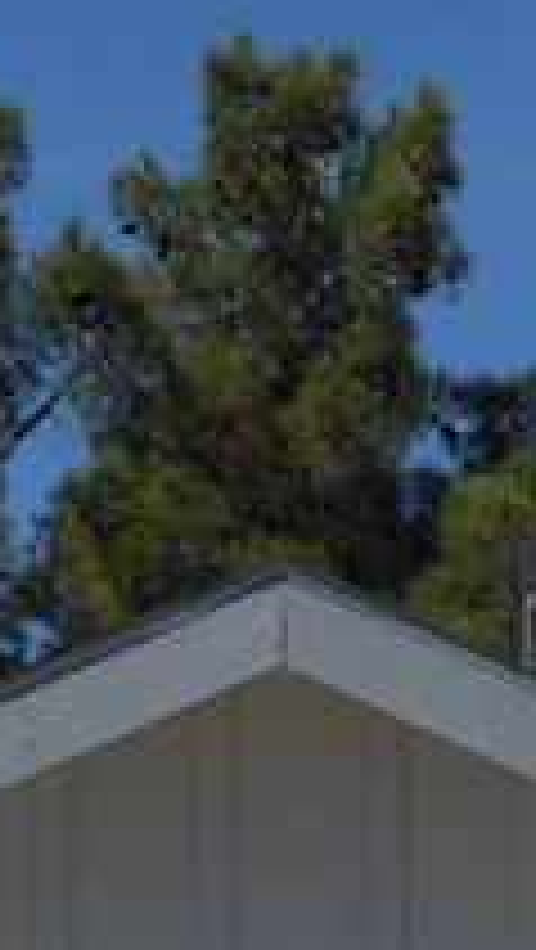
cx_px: 1333
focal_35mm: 285
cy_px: 1333
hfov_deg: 4.2
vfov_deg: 7.5
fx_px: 7187
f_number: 4.9
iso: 80
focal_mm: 9.6
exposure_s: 1/1000
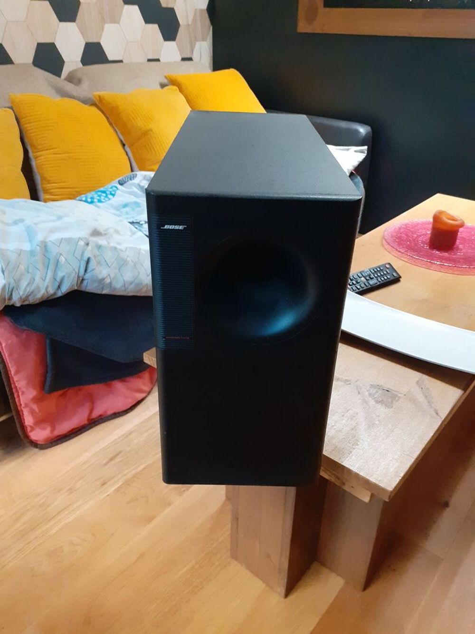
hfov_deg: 51.4
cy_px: 317
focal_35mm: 27
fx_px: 494
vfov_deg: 65.3
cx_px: 238
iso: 500
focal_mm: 3.6
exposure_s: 1/25
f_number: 1.9
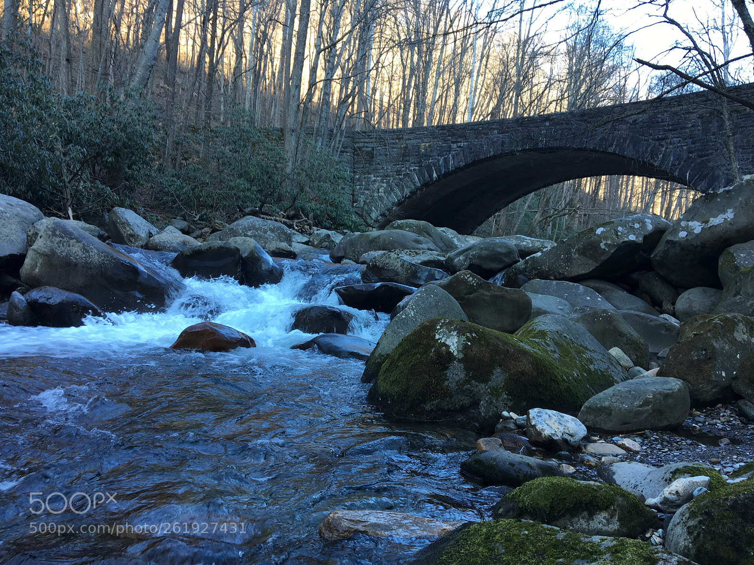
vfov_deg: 48.2
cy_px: 282
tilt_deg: +1.5
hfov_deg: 61.7
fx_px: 632
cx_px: 377
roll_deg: -4.6
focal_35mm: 29
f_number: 2.2
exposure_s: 1/60
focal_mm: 4.15
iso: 25
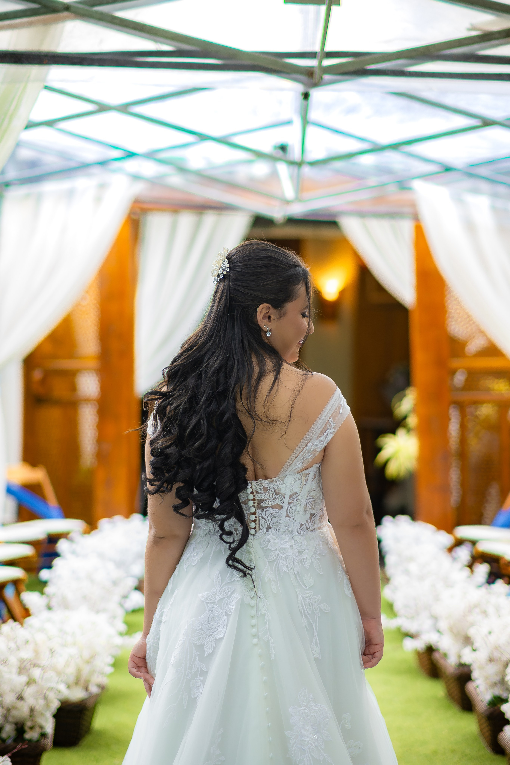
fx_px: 1785
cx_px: 255
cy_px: 382
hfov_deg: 16.3
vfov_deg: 24.2
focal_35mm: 84
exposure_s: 1/640
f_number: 1.4
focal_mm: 56
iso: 400
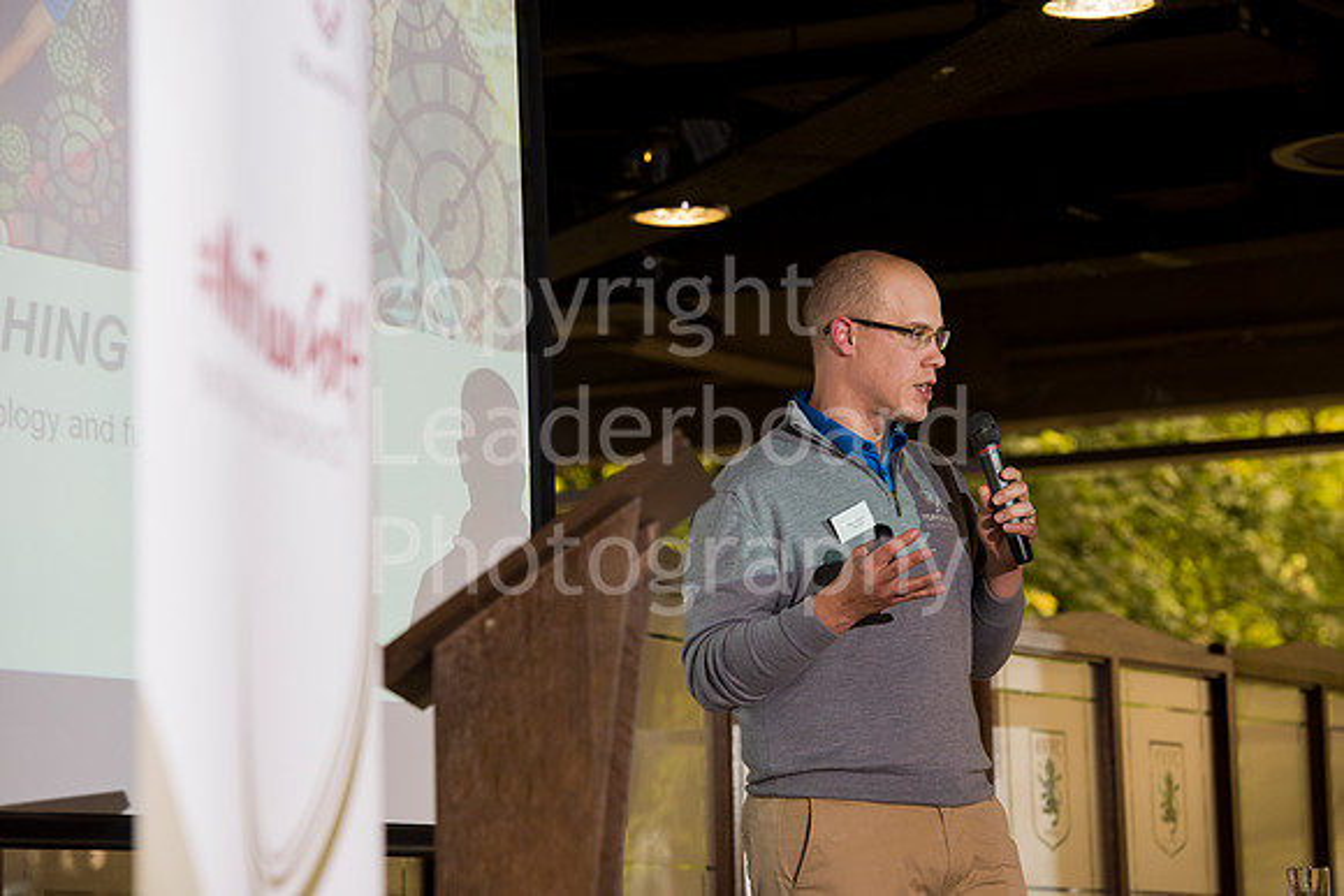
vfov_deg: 9.5
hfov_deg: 14.2
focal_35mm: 145
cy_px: 448
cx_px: 672
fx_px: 5414
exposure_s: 1/200
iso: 1250
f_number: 5.6
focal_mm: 145
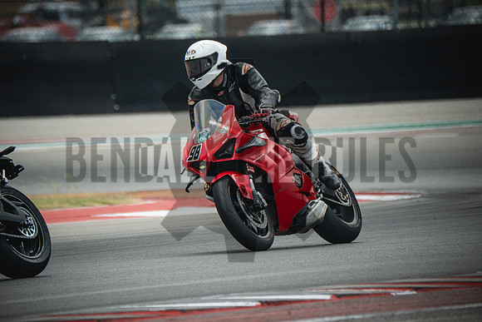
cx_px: 241
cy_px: 161
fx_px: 8035
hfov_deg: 3.4
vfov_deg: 2.3
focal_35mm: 600
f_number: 5.6
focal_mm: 400
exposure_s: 1/1600
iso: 2000
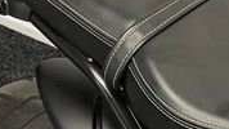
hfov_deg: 19.8
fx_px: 619
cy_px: 77
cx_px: 269
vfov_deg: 11.9
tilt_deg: -40.8
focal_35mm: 102
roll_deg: -2.4
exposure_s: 1/50
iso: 100
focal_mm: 5.1
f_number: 1.6
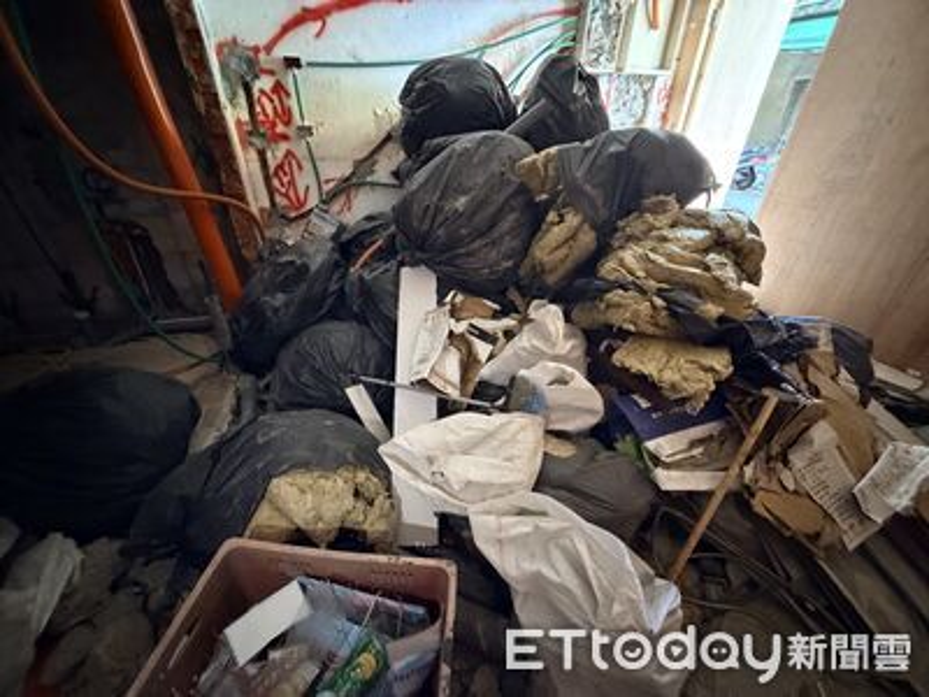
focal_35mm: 14
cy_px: 348
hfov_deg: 102.1
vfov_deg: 85.7
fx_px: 376
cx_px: 464
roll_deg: -0.1
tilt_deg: -32.6
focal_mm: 2.22
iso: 1250
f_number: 2.2
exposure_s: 1/44
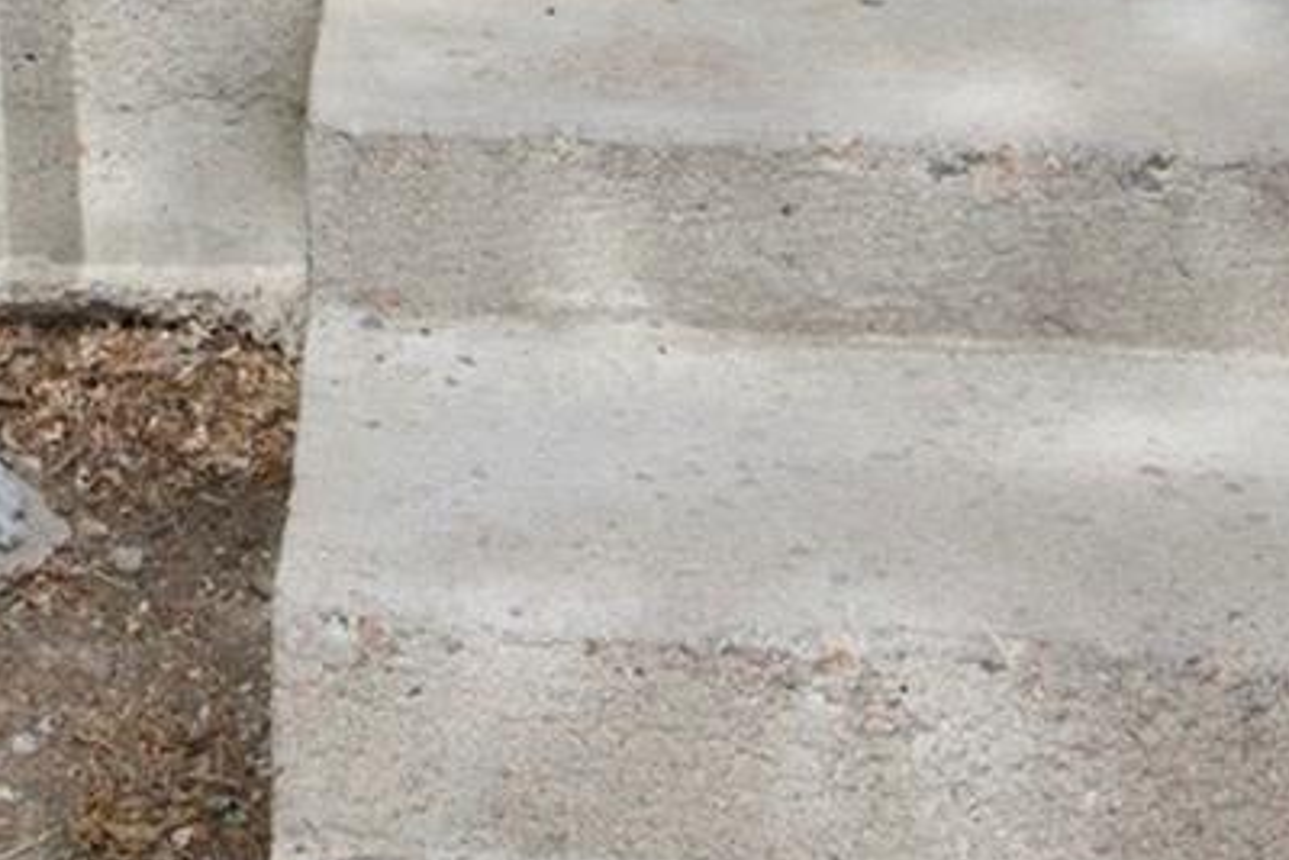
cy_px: -635
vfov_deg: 13.0
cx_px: -168
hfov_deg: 20.2
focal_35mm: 96
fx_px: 3438
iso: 125
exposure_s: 1/200
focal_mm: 16
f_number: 6.3
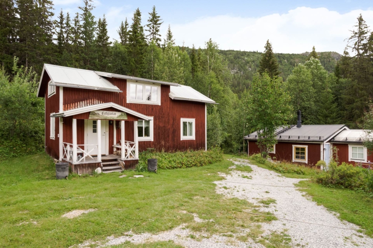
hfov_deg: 78.6
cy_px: 124
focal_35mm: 22
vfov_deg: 57.2
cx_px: 186
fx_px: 228
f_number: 2.8
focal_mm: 8.38
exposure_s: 1/800
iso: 100
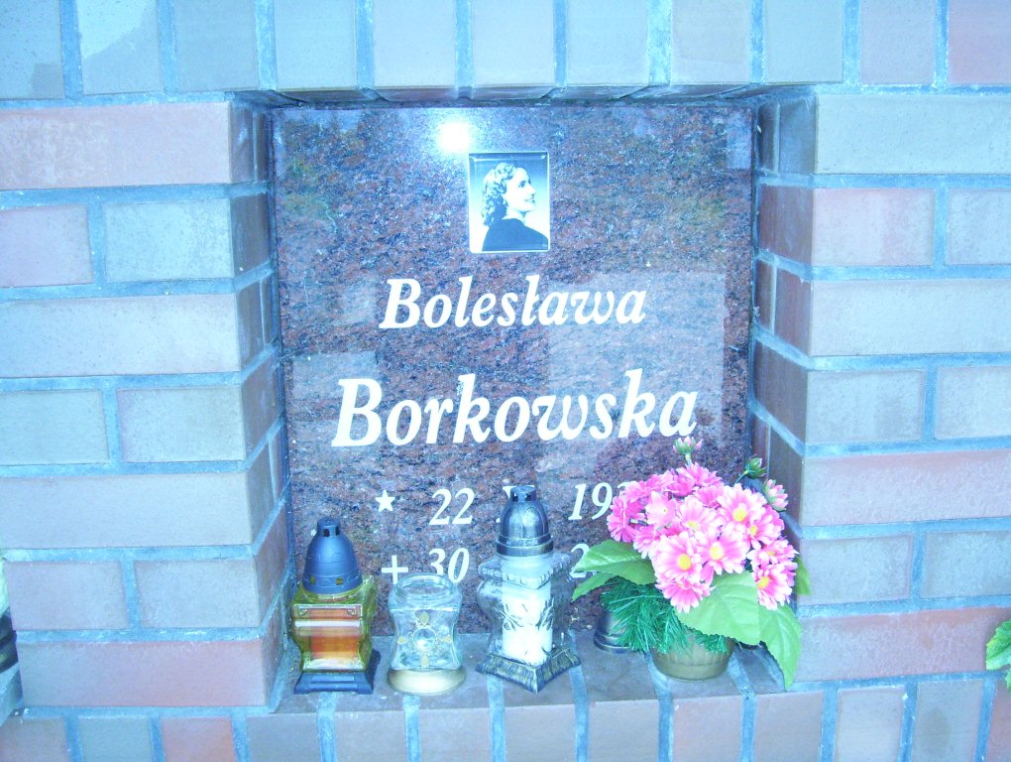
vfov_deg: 39.7
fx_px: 1053
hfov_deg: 51.3
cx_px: 506
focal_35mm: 36
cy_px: 381
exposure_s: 1/320
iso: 400
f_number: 4.8
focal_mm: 6
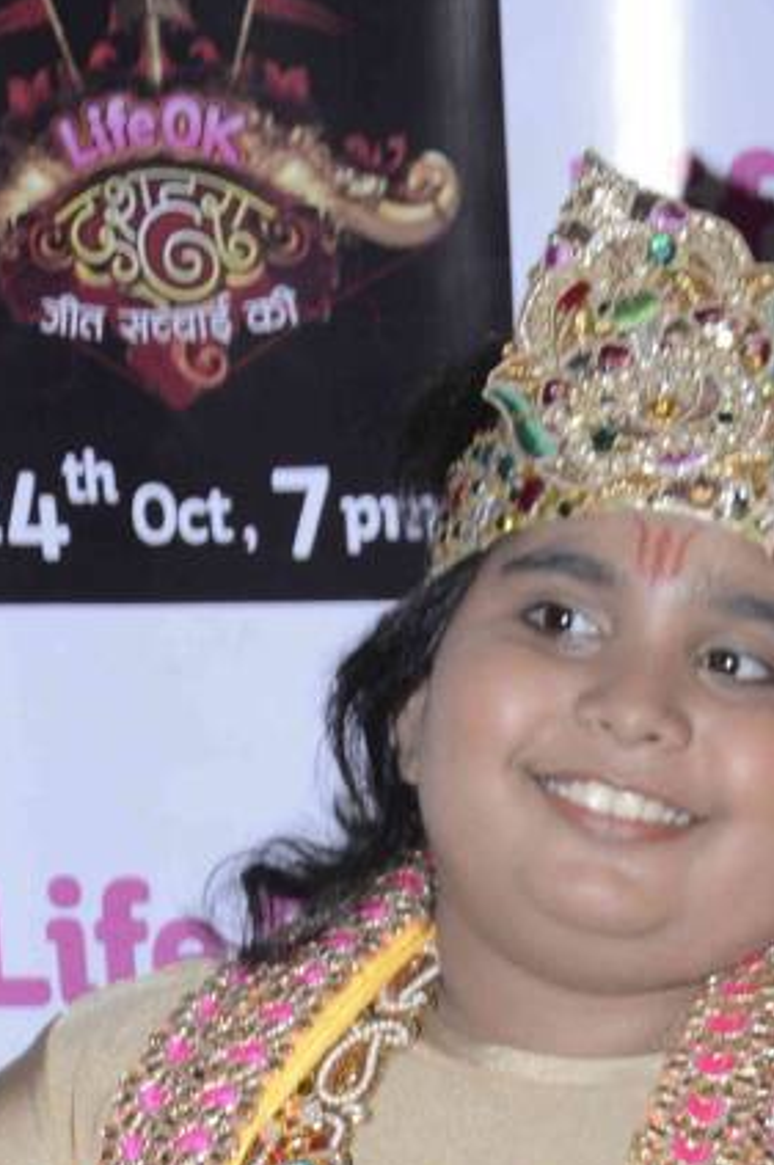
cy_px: 1820
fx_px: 4587
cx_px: 656
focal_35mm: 142
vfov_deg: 13.5
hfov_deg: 9.6
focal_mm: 25
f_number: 7.1
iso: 400
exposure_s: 1/160
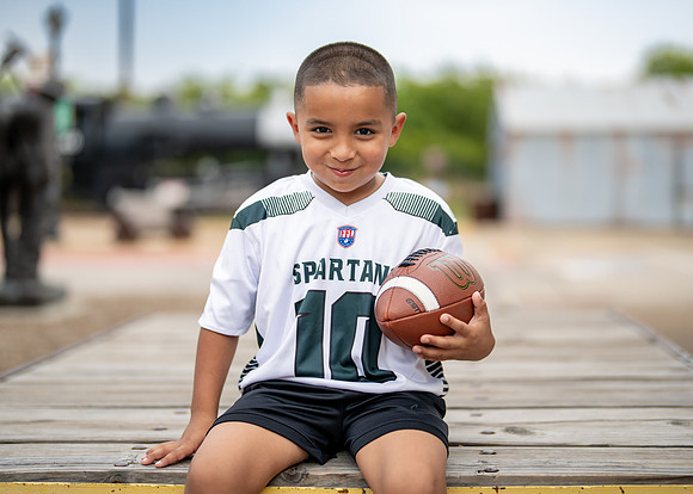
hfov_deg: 34.1
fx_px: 1129
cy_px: 226
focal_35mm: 57
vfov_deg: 24.7
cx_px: 346
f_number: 1.2
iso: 400
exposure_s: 1/1250
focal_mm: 50
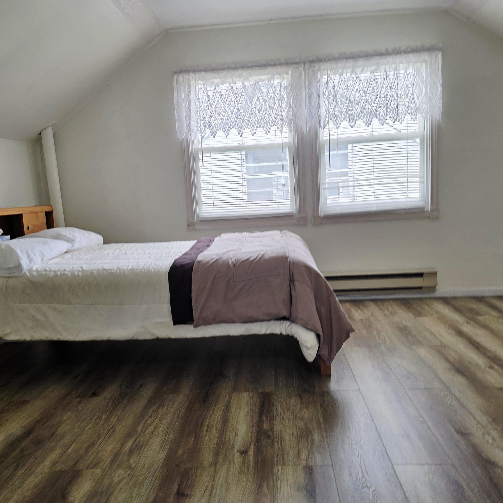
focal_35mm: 28
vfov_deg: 57.3
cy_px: 252
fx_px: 460
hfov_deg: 57.3
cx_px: 245
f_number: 1.7
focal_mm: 6.3
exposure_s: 1/59.5
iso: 16
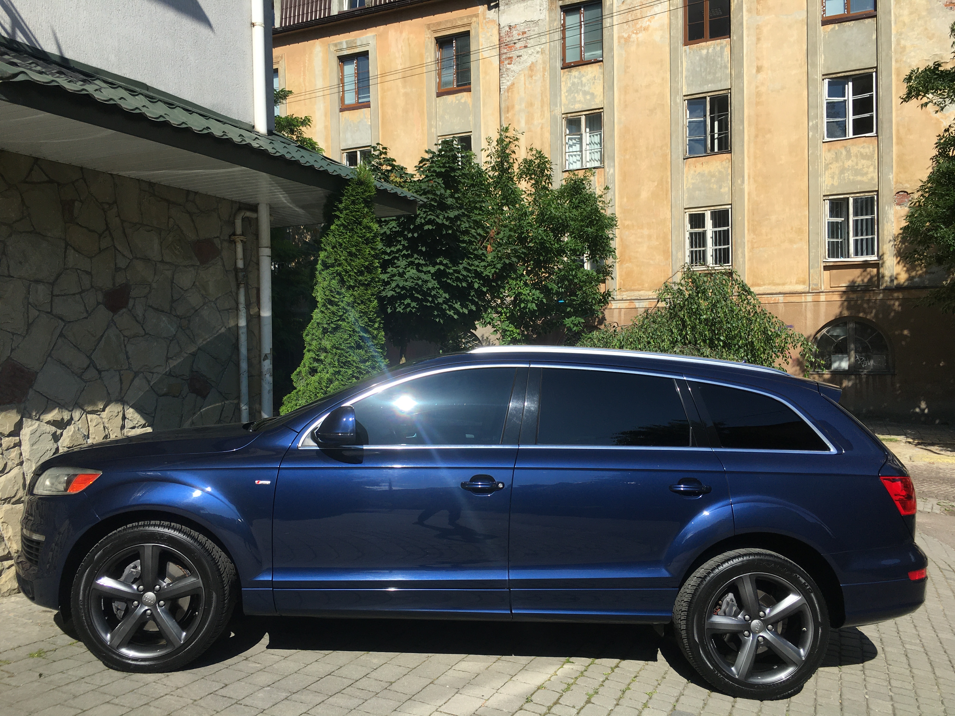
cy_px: 358
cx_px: 478
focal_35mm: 29
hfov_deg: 61.7
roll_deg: +0.7
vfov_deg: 48.2
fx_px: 800
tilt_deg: -0.2
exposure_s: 1/1637
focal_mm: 4.15
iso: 25
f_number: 2.2
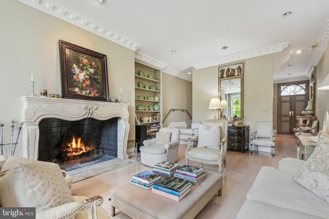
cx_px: 164
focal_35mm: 16
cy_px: 110
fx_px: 146
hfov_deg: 96.7
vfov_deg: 73.7
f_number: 8
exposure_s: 1/15
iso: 200
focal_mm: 16
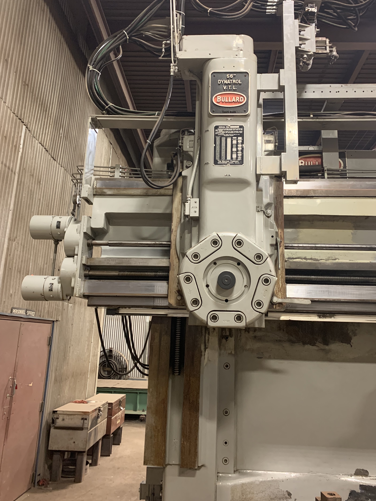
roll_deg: -1.8
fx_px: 406
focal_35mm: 28
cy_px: 234
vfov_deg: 63.4
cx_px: 200
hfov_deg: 49.7
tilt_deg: +15.1
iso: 320
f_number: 1.8
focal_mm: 4.25
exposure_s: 1/30
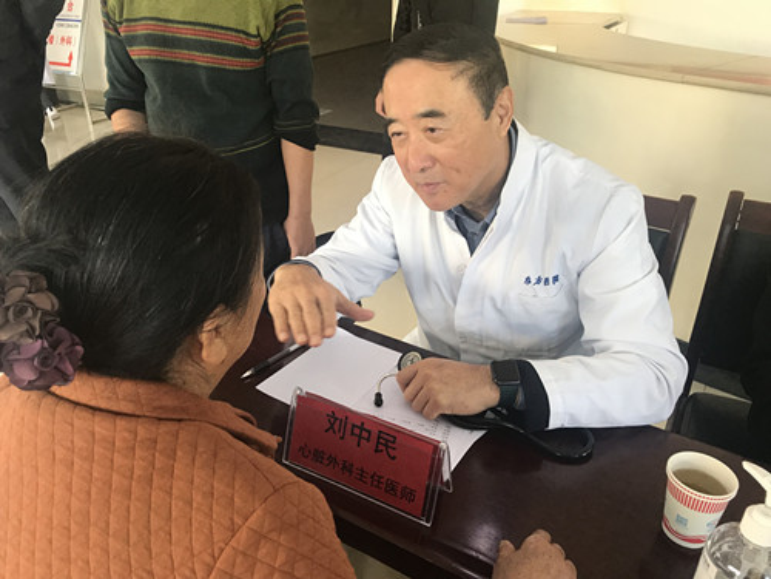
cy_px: 290
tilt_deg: -27.3
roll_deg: -0.9
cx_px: 386
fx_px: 624
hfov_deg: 63.4
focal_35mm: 28
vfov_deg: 49.7
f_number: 1.8
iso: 25
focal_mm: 3.99
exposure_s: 1/33
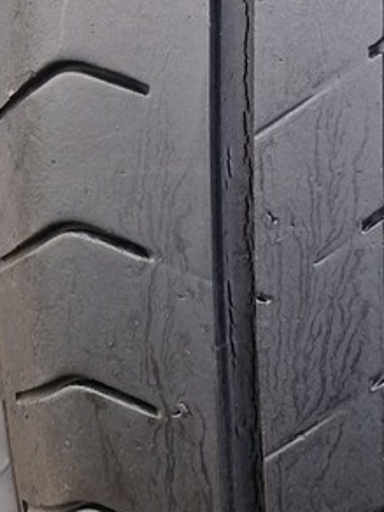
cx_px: 531
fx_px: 1257
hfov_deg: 16.2
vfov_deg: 22.5
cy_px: 63
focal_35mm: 85
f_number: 1.8
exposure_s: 1/390
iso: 50
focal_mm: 5.4
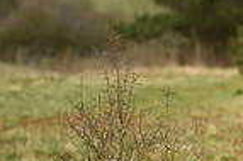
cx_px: 437
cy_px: 169
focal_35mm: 813
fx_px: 5481
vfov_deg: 1.7
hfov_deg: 2.5
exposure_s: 1/1250
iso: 450
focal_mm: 200
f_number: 4
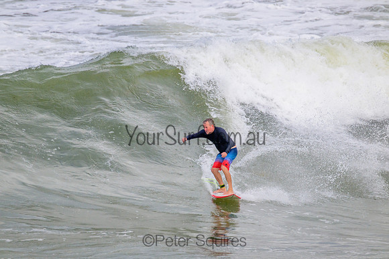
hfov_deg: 2.6
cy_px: 130
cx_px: 194
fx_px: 8646
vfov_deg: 1.7
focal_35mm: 800
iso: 800
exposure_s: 1/2000
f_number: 11
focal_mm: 800
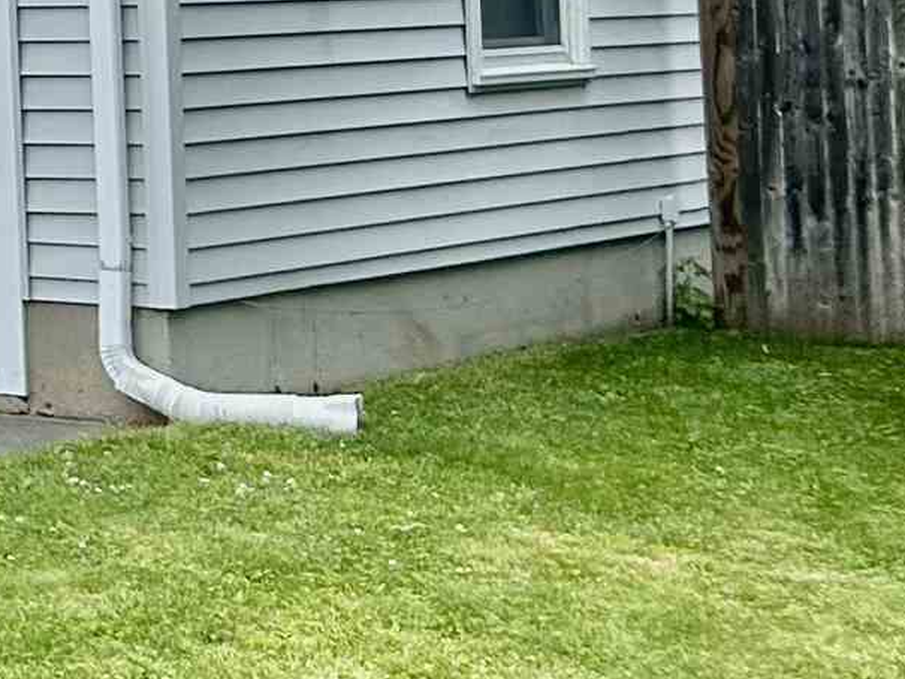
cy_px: -254
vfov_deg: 10.9
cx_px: -1023
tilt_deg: +3.3
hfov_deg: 12.7
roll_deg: +0.9
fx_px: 3452
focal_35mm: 132
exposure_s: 1/2404
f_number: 1.5
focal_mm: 5.7
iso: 50
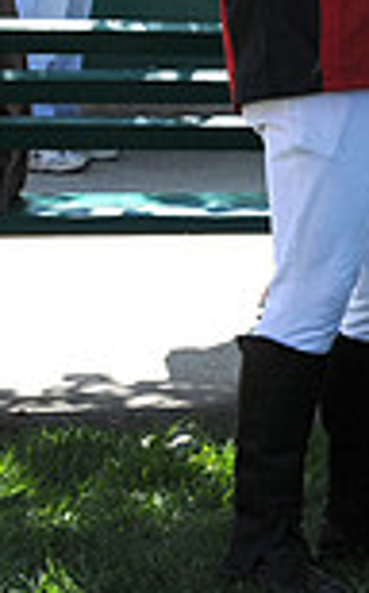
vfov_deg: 9.6
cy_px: 102
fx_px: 3514
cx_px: 1046
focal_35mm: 218
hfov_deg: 5.7
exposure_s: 1/1000
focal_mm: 38
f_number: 5.6
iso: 320
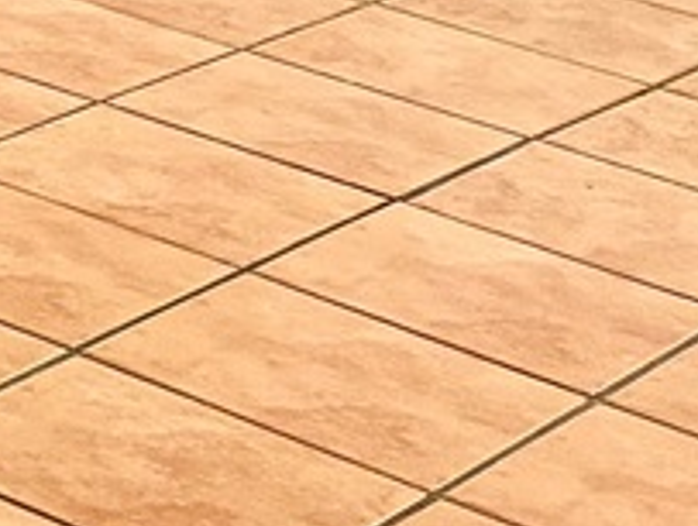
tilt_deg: -11.7
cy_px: -498
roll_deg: -4.7
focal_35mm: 184
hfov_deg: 9.2
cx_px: -1200
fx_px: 3717
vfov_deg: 7.8
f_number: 1.6
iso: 160
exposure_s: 1/60
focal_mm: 5.96
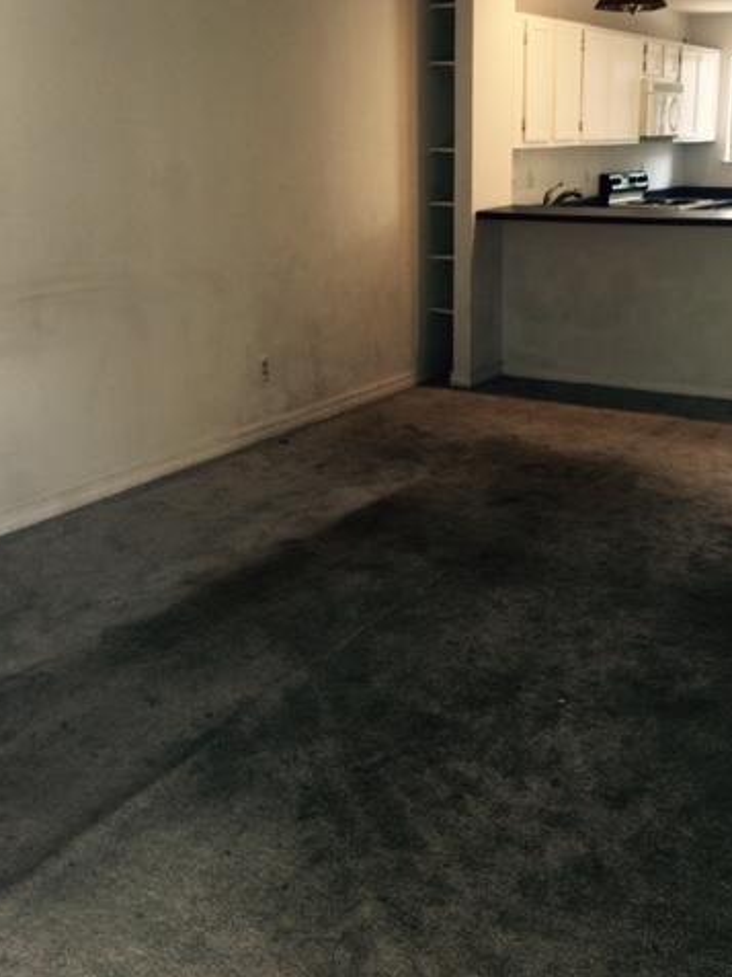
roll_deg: +0.6
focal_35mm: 39
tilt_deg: -11.7
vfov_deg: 47.6
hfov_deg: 36.6
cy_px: 390
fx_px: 1100
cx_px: 459
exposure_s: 1/15
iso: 32
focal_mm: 4.15
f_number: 2.2
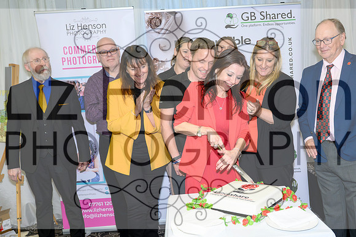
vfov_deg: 34.5
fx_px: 381
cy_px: 129
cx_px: 206
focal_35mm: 39
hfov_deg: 49.9
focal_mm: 27
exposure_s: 1/100
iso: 2500
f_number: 4.5
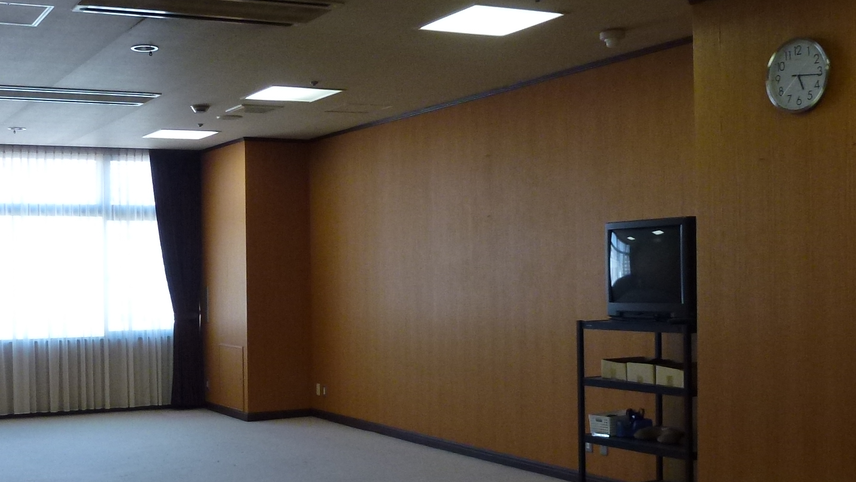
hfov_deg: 42.8
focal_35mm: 47
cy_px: 303
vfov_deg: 25.4
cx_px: 253
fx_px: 1067
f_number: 3.3
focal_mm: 4.3
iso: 200
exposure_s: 1/60
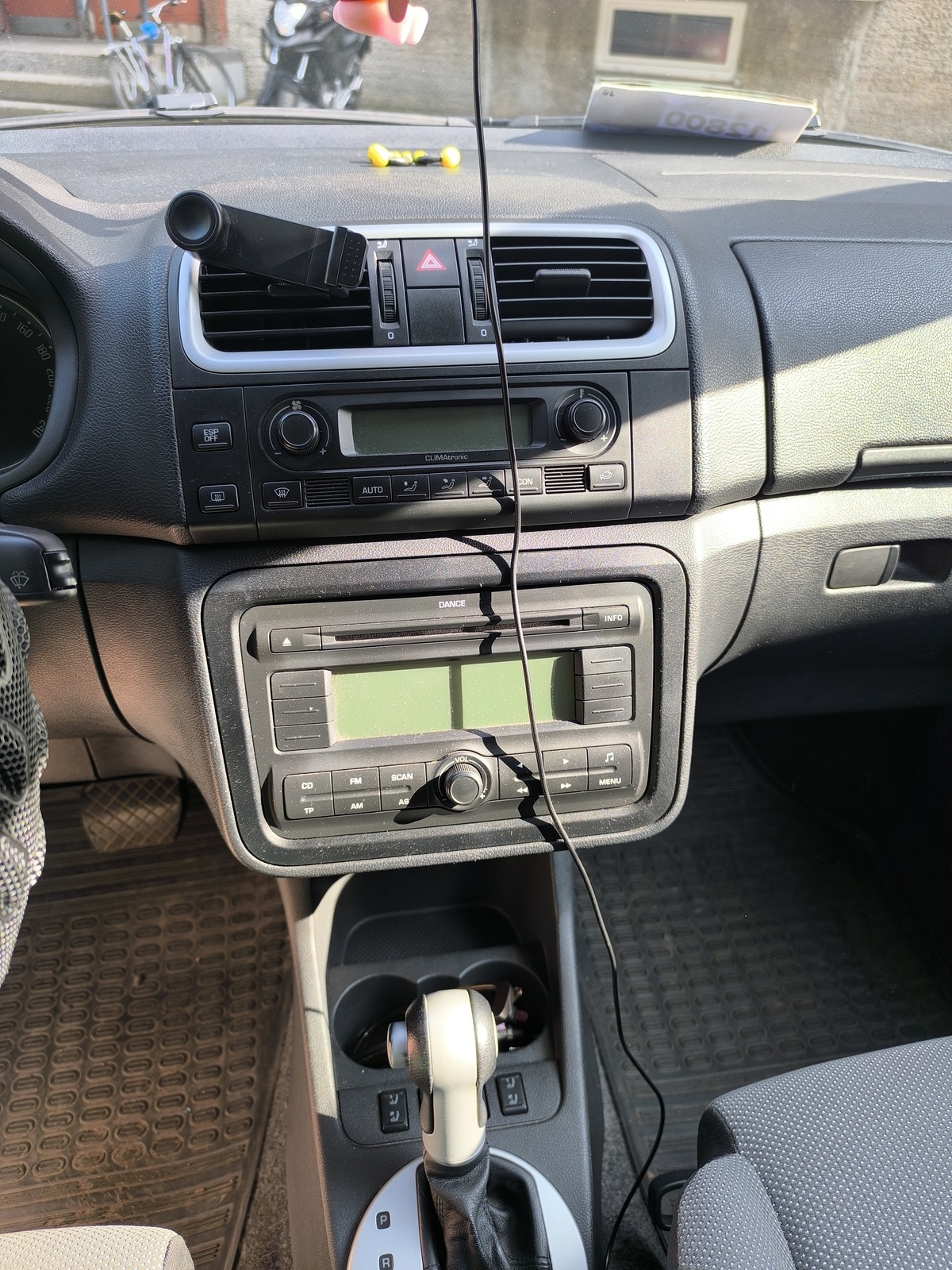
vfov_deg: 73.9
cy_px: 635
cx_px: 476
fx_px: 843
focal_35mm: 23
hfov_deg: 58.9
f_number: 1.65
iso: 100
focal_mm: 6.14
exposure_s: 1/100
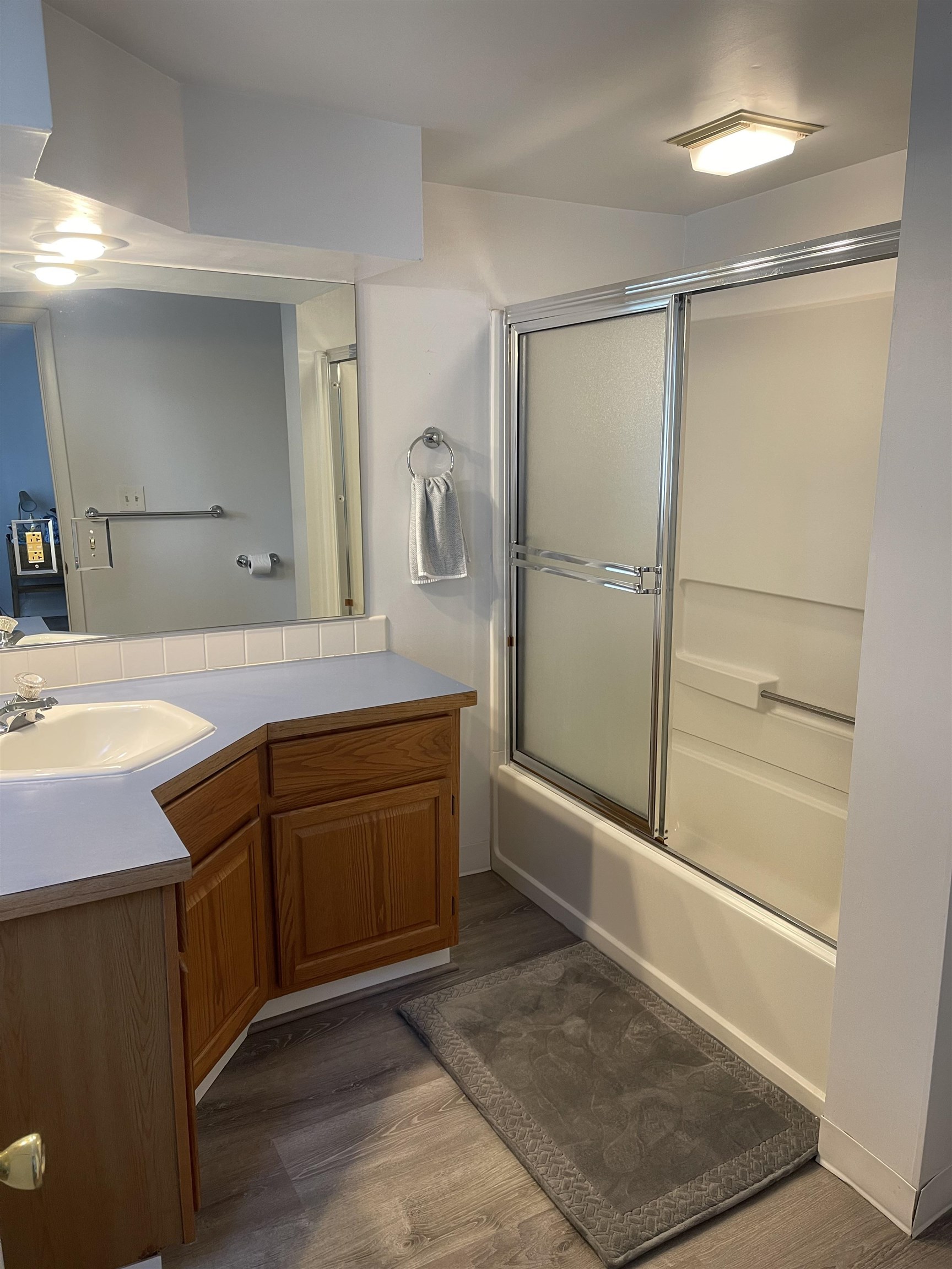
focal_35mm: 25
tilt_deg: -11.1
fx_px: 917
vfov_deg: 69.4
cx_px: 476
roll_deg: +0.1
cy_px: 634
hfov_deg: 54.9
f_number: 1.6
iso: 100
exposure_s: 1/60
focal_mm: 5.1
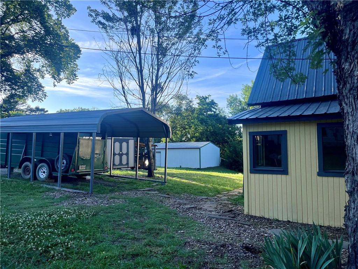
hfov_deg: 67.3
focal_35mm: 26
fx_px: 269
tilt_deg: +2.9
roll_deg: +0.6
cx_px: 179
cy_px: 134
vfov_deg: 53.1
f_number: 1.6
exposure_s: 1/1441
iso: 50
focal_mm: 5.1
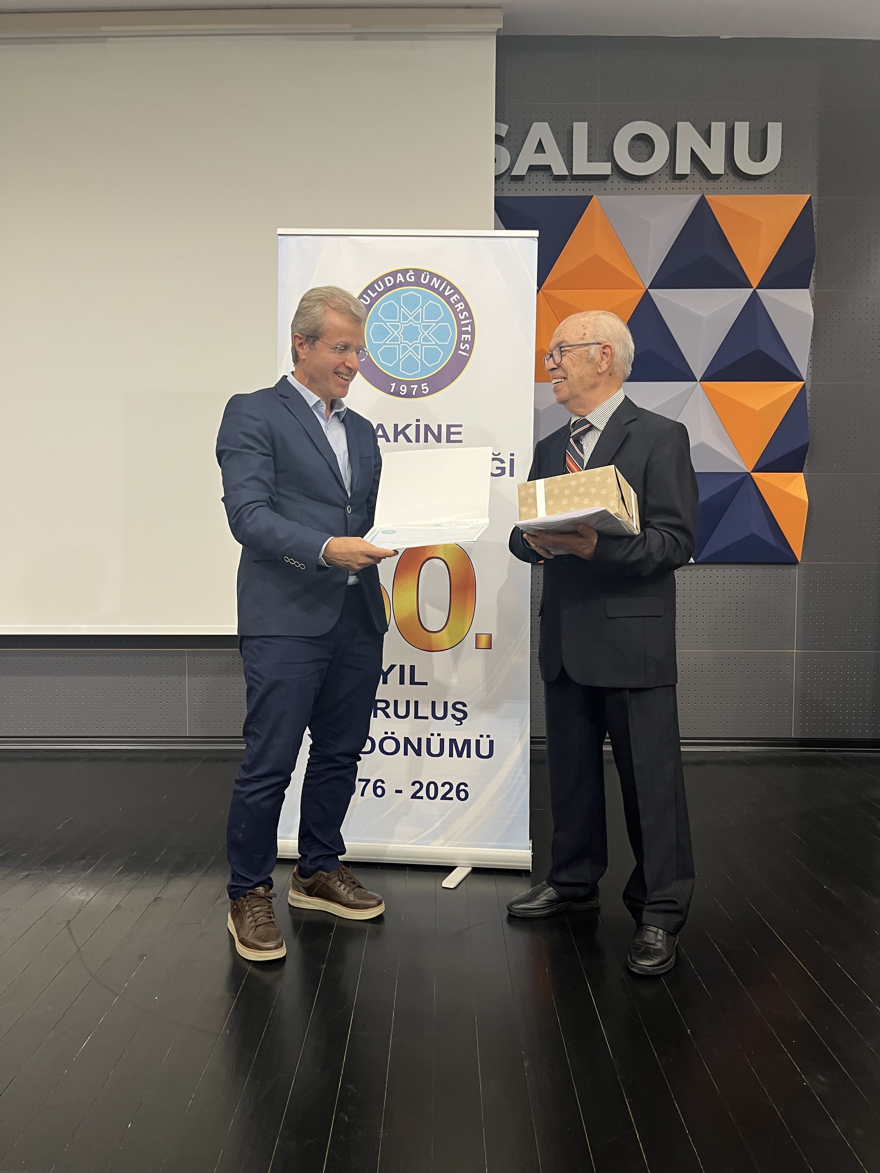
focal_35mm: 26
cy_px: 586
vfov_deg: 67.3
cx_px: 440
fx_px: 881
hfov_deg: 53.1
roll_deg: -0.1
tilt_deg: -4.1
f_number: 1.6
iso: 125
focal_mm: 5.1
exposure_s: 1/50
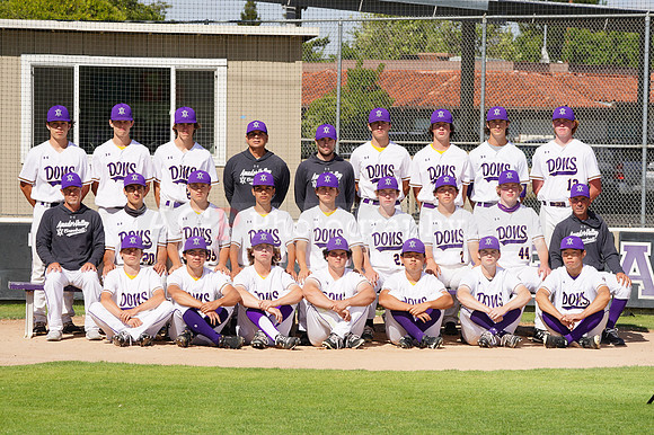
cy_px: 218
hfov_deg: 12.8
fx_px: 2905
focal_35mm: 160
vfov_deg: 8.6
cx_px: 327
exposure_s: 1/250
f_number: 11
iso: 100
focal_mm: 160
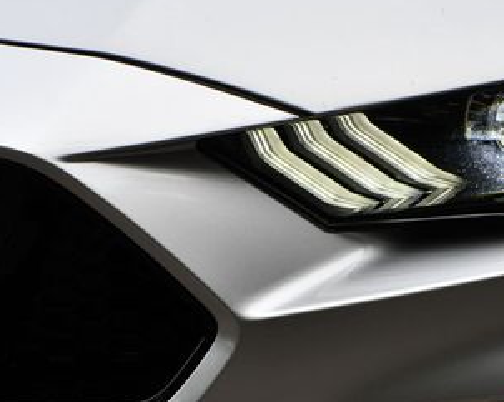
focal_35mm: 357
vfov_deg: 4.3
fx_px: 5322
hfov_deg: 5.4
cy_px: 203
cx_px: 471
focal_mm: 120
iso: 160
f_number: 8
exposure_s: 1/250
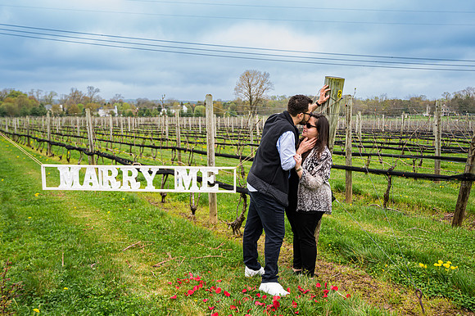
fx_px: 420
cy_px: 159
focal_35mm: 32
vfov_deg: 41.3
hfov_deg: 59.0
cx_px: 238
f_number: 4
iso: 64
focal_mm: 30.5
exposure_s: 1/200
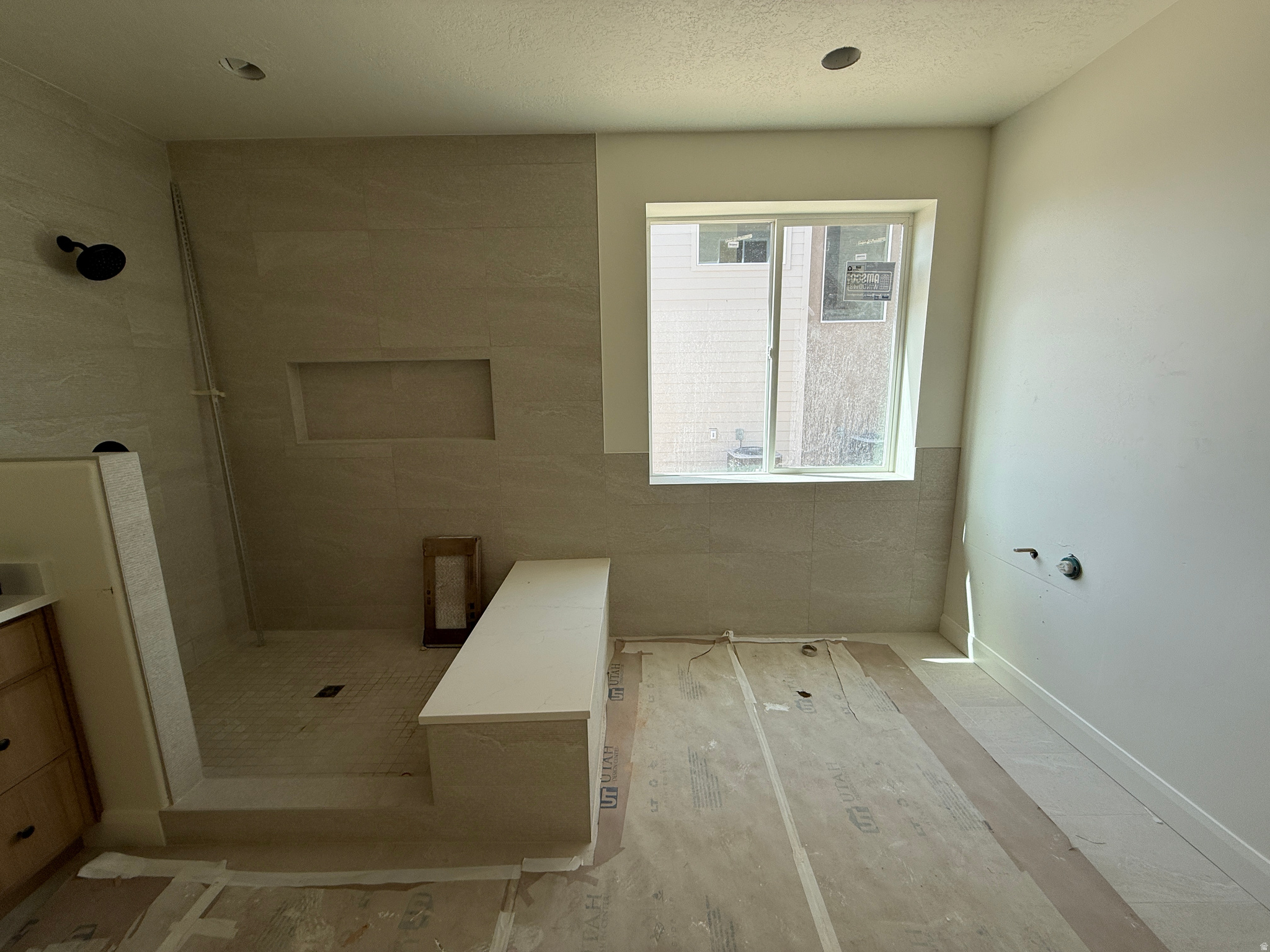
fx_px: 514
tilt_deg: -9.8
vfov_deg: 85.7
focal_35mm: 14
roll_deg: +1.7
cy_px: 476
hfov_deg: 102.1
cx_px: 635
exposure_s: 1/258
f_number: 2.2
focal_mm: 2.22
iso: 50
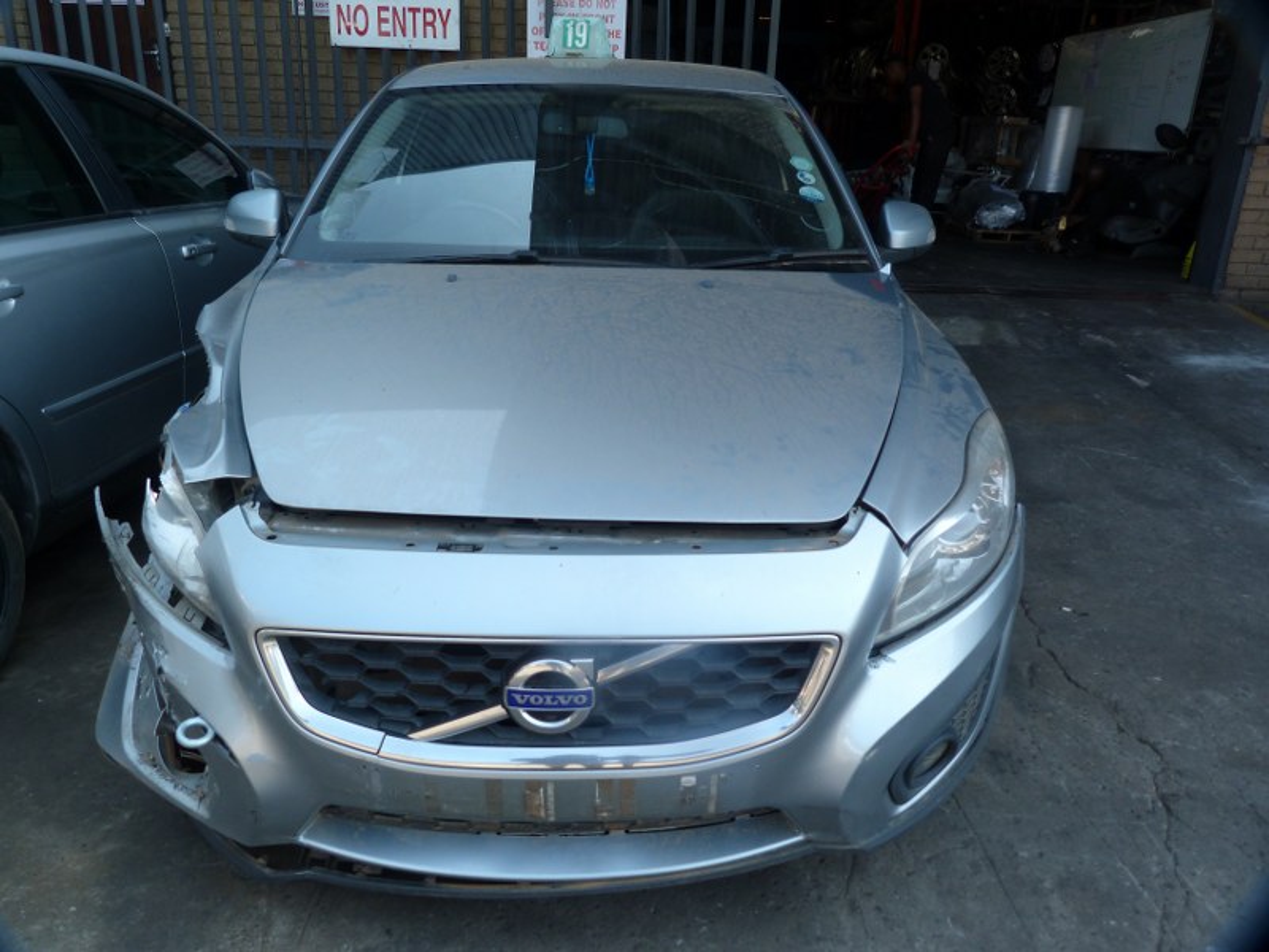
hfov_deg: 69.4
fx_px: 916
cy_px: 476
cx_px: 634
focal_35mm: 25
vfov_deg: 54.9
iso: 80
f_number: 3.6
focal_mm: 4.5
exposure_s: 1/125
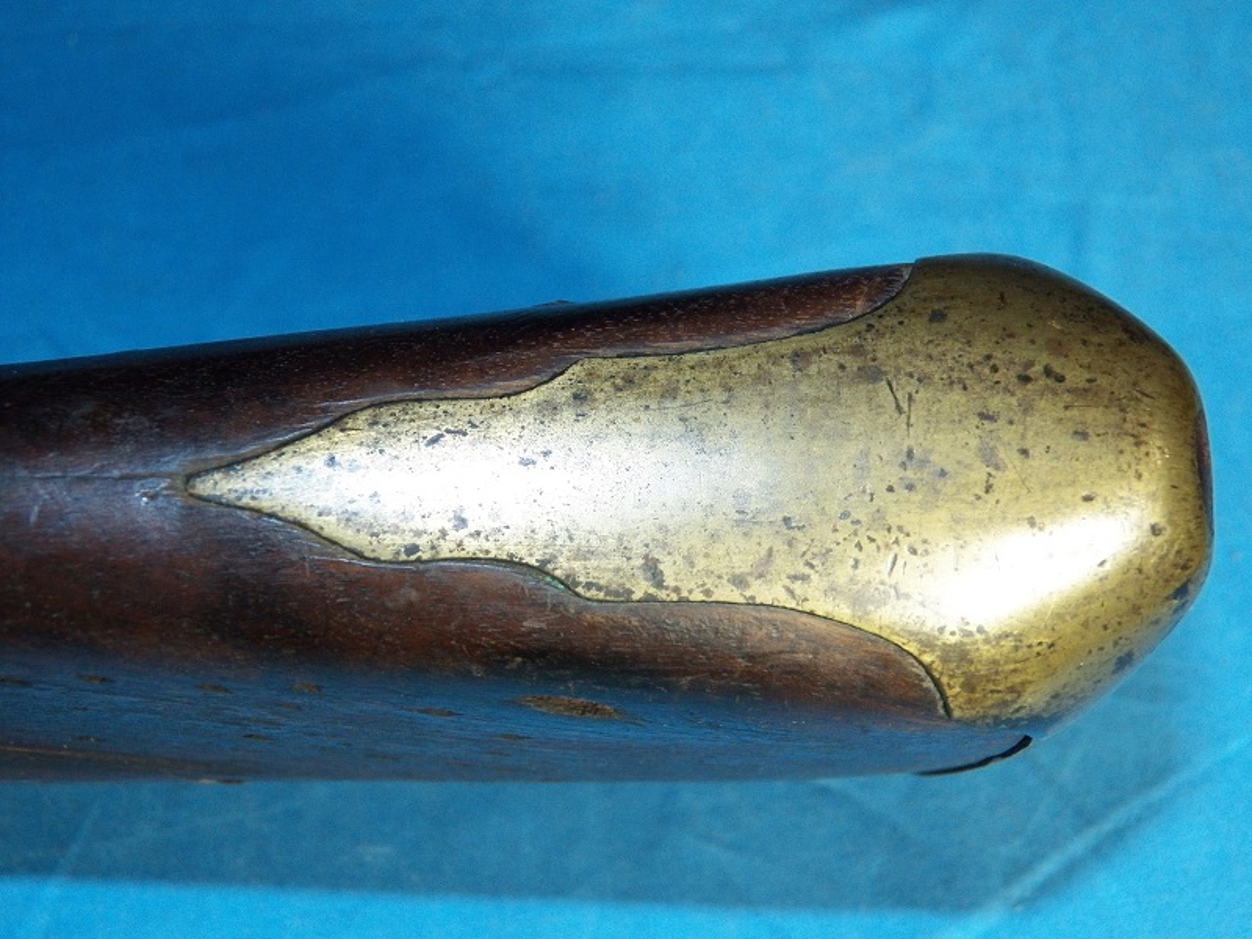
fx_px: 2242
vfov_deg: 23.7
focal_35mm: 62
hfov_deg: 31.2
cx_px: 626
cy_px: 470
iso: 400
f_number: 3.6
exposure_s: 1/40
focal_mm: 11.2
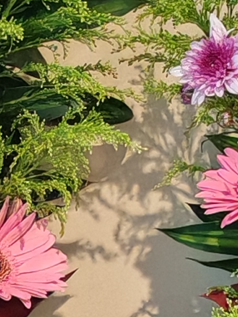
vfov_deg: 7.7
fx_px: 2355
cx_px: 109
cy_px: 132
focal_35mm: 257
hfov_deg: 5.8
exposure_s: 1/100
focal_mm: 5.52
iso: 1000
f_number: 1.95
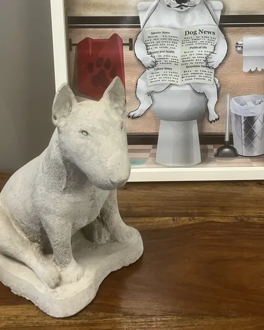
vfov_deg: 41.3
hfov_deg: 34.9
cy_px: 71
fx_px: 420
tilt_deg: -17.2
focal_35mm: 43
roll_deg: +1.1
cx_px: 145
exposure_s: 1/50
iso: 160
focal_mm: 3.99
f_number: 1.8
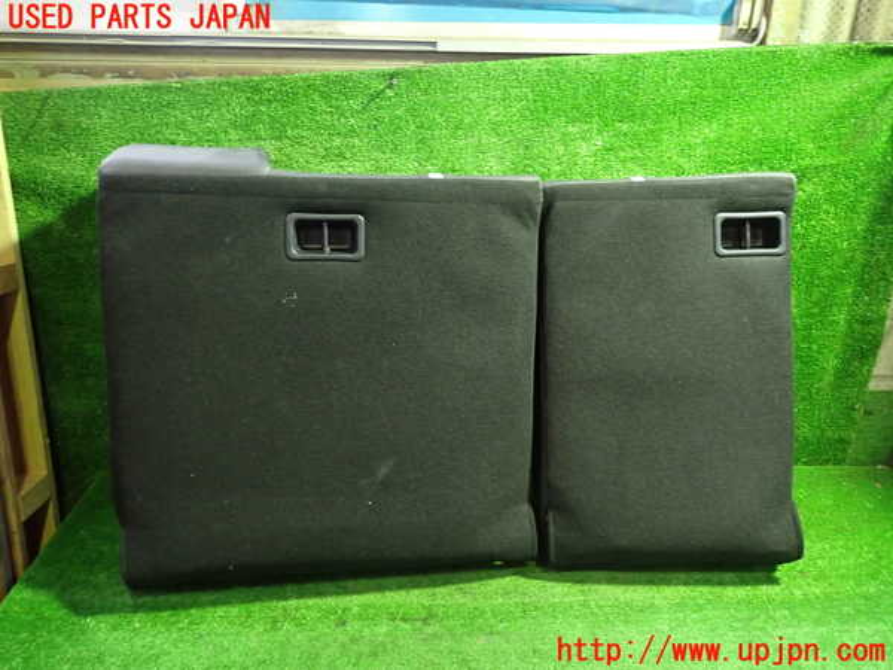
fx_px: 645
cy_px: 335
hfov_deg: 69.4
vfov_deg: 54.9
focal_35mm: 25
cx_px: 446
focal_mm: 4.5
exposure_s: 1/30
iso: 640
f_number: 2
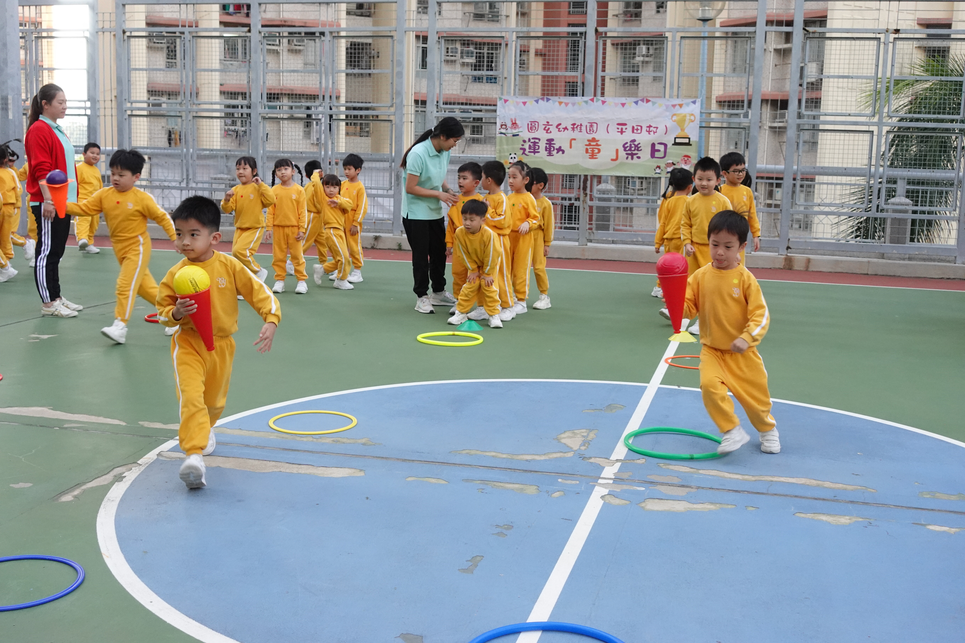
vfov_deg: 31.9
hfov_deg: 46.4
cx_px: 482
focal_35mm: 42
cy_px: 322
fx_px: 1126
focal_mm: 15.87
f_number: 4
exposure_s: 1/200
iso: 1600
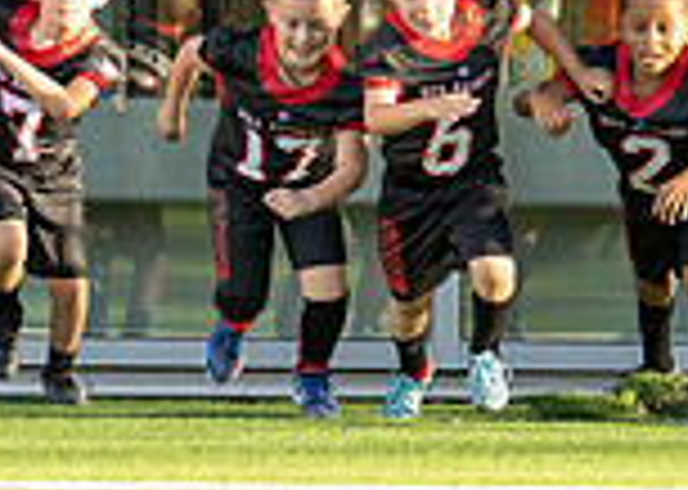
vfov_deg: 4.5
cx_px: 871
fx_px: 6247
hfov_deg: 6.3
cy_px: 311
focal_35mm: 320
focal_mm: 50
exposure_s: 1/1000
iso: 80
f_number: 1.2
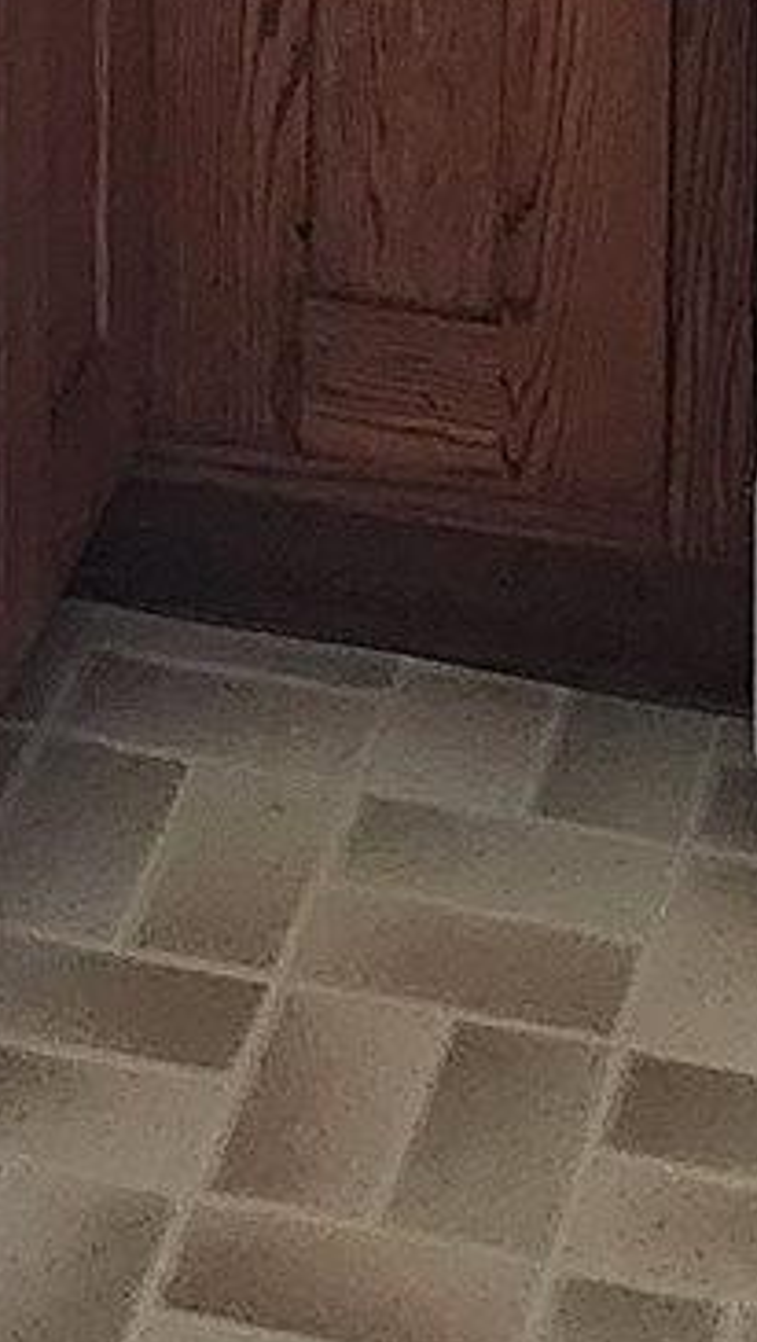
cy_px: -1757
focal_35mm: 158
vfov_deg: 11.5
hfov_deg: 7.7
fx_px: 5624
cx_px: -37
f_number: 1.8
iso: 800
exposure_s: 1/120
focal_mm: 6.4
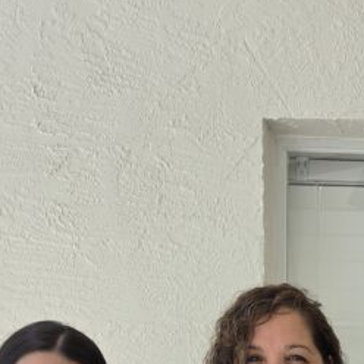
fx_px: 999
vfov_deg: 17.4
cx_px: 374
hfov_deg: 19.9
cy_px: 627
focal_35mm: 84
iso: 20
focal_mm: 6.5
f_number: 1.4
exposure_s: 1/359
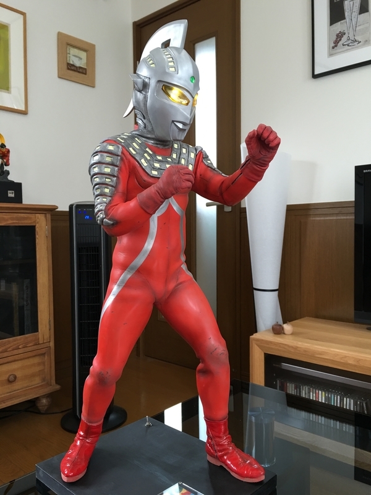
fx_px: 414
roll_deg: +1.7
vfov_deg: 61.7
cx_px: 186
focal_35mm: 29
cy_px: 248
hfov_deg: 48.2
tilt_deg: -2.8
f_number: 2.2
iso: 50
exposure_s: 1/15
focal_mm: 4.15
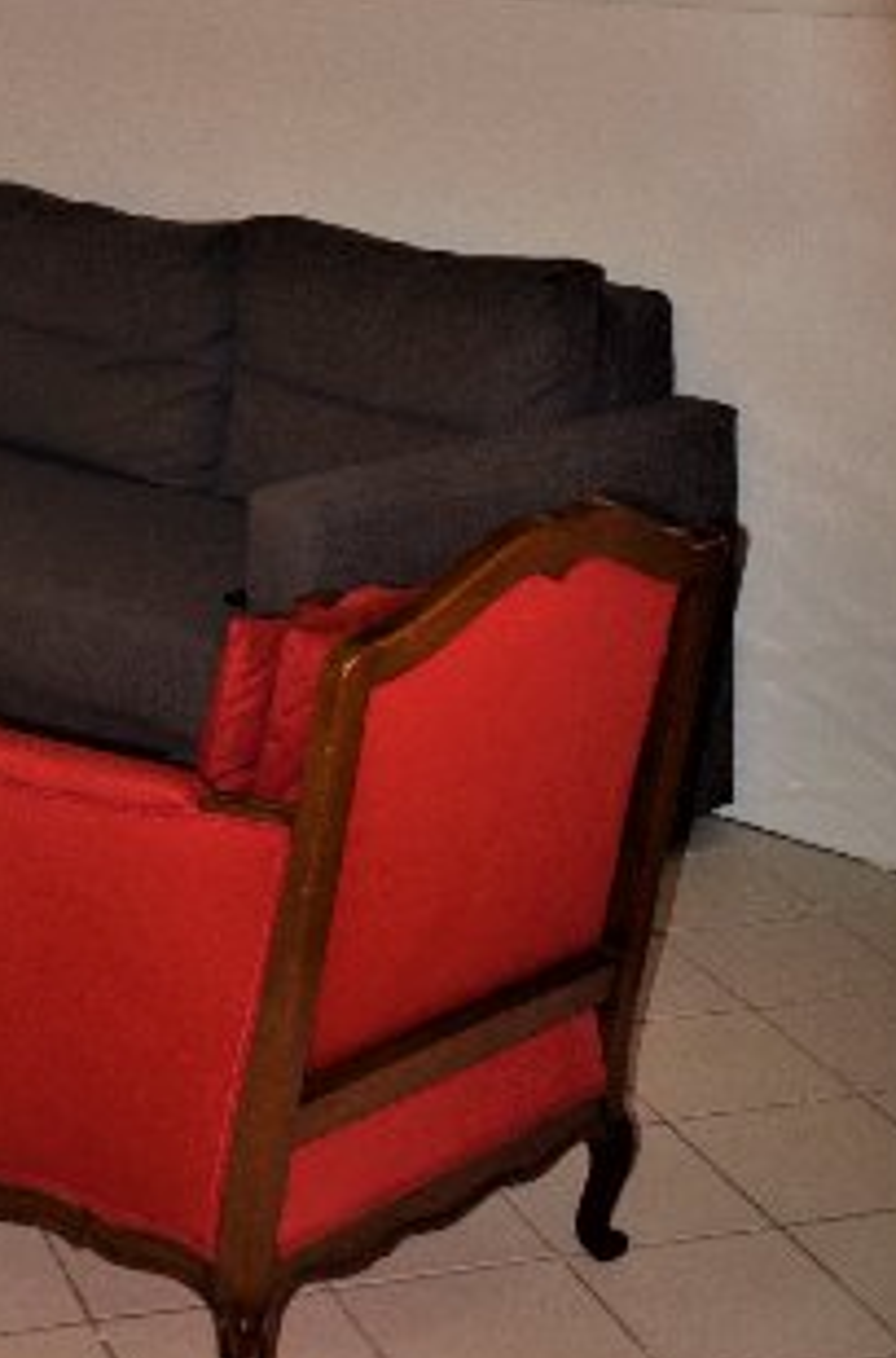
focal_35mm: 70
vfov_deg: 26.3
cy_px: -198
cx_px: -127
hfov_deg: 18.5
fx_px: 2631
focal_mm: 18
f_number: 3.5
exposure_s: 1/60
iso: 800
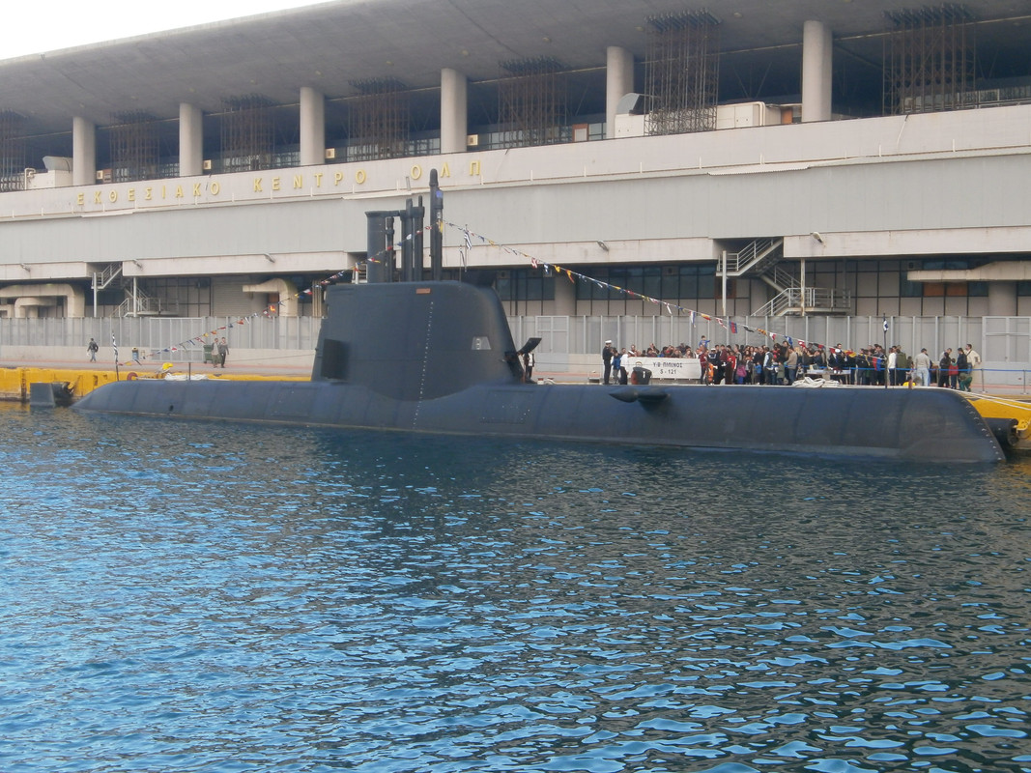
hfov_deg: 30.7
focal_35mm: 63
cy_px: 386
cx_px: 516
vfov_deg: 23.3
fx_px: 1876
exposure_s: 1/60
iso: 100
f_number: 4.6
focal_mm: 11.1
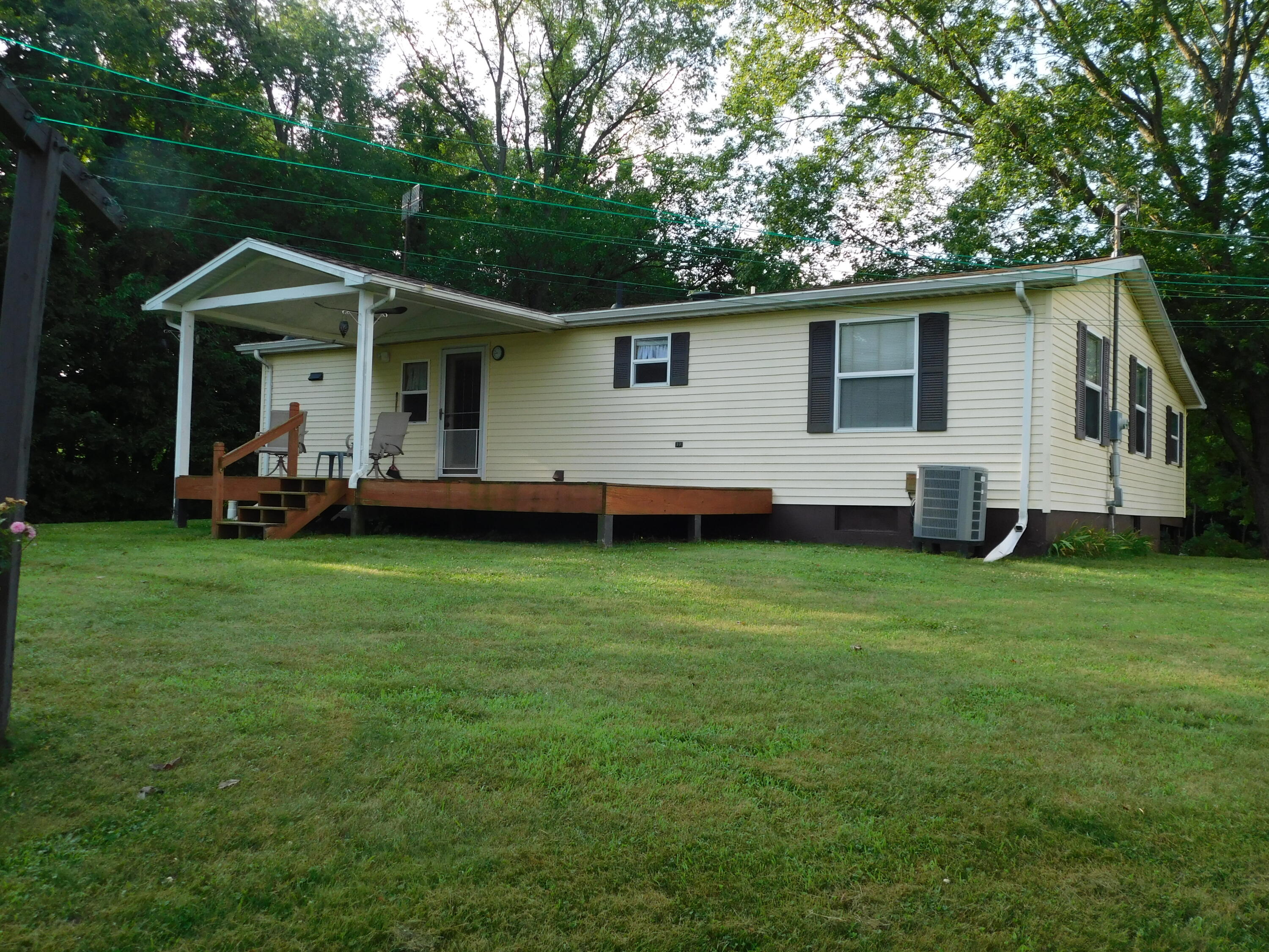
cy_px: 476
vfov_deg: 46.8
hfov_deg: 60.0
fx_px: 1100
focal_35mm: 30
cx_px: 634
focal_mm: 5.3
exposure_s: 1/500
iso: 125
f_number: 3.2
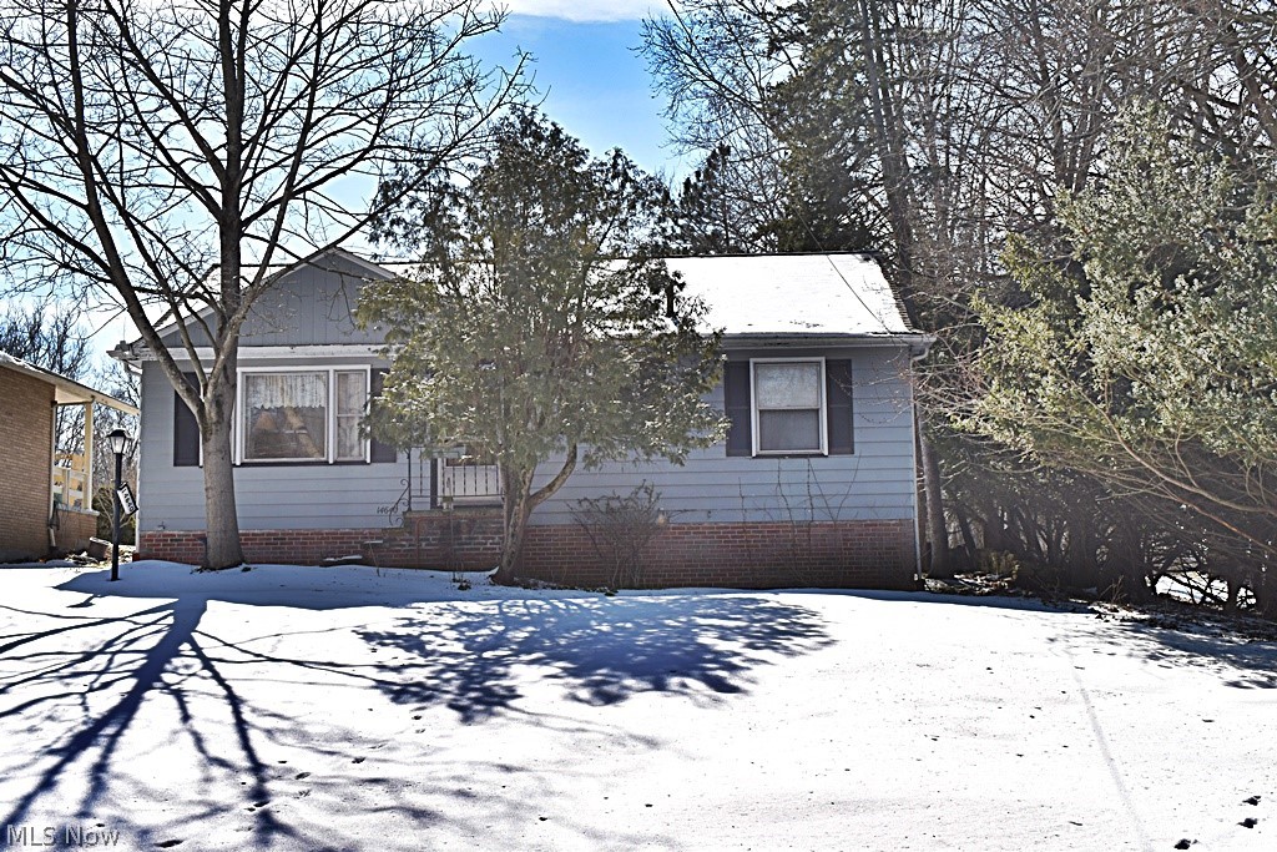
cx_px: 638
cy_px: 426
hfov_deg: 42.3
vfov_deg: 29.0
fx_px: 1650
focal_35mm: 46
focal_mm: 31
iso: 100
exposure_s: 1/200
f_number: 11
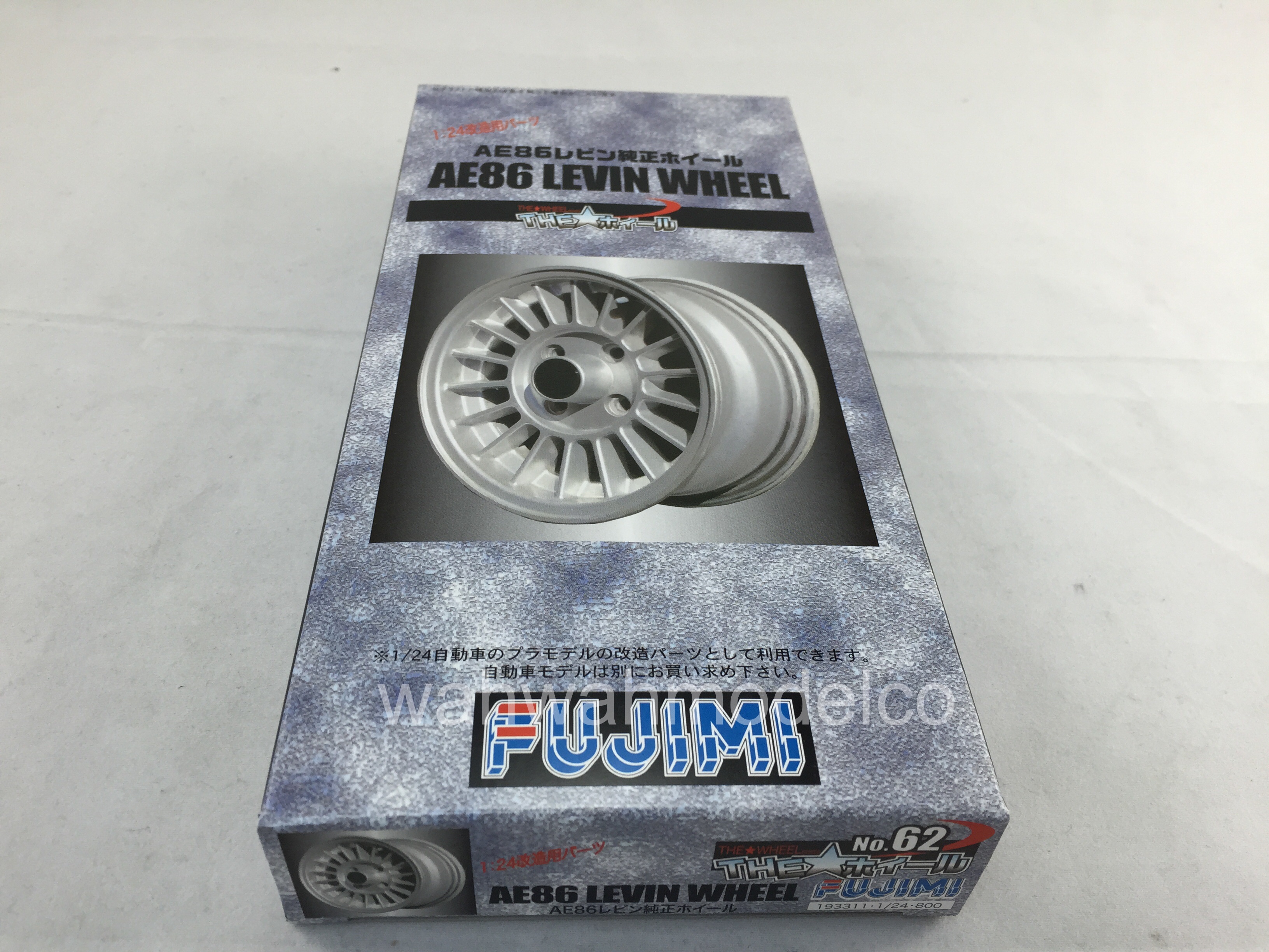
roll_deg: -2.6
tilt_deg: -41.5
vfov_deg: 48.2
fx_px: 1063
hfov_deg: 61.7
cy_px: 476
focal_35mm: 29
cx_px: 634
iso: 50
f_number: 2.2
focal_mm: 4.15
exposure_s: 1/100
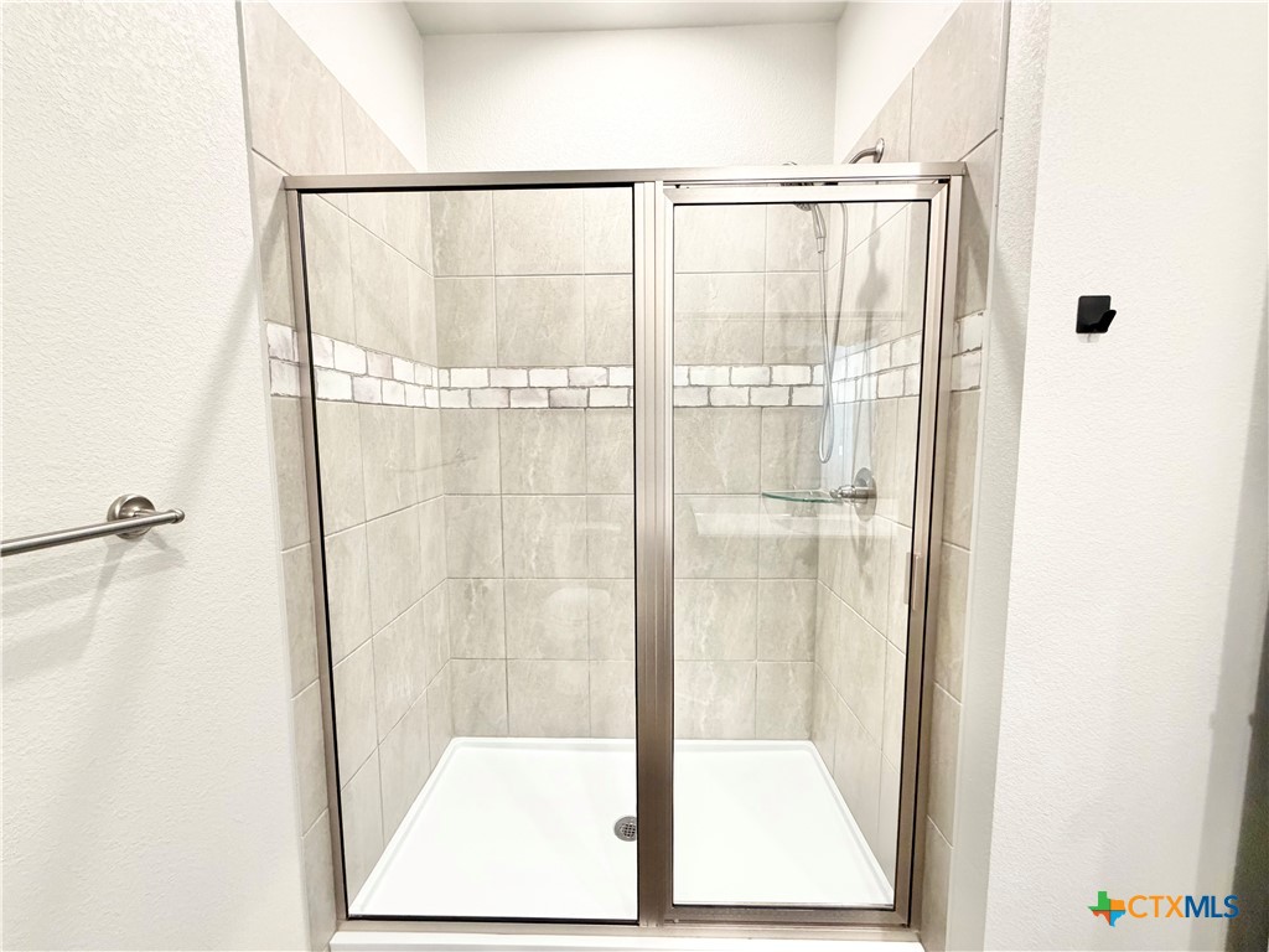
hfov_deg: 102.1
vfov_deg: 85.7
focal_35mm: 14
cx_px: 634
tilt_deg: -5.4
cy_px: 476
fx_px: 513
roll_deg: +0.7
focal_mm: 2.22
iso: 500
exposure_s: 1/60
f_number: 2.2
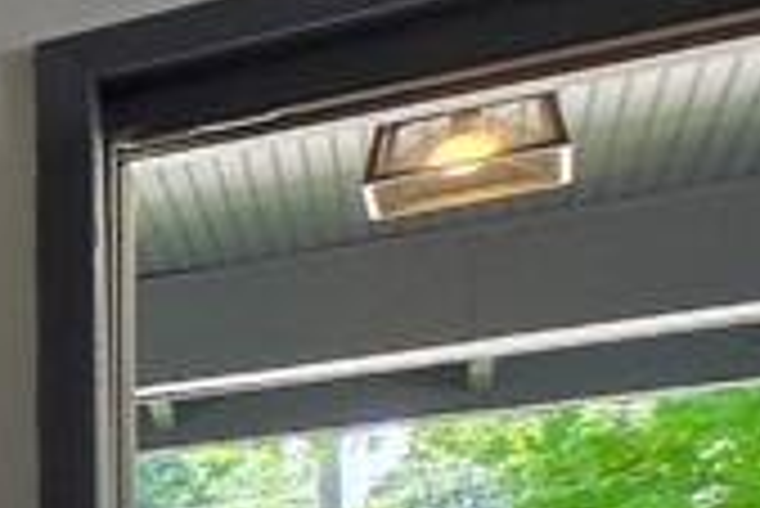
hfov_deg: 12.6
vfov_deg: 15.1
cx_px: -1358
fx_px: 1733
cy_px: 823
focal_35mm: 82
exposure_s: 1/60
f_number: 2.2
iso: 64
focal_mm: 1.7
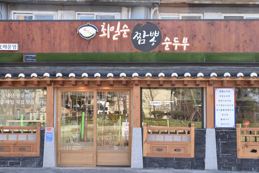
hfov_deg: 28.4
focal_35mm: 71
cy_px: 92
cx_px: 117
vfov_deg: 19.2
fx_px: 511
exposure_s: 1/200
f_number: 8
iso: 400
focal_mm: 32
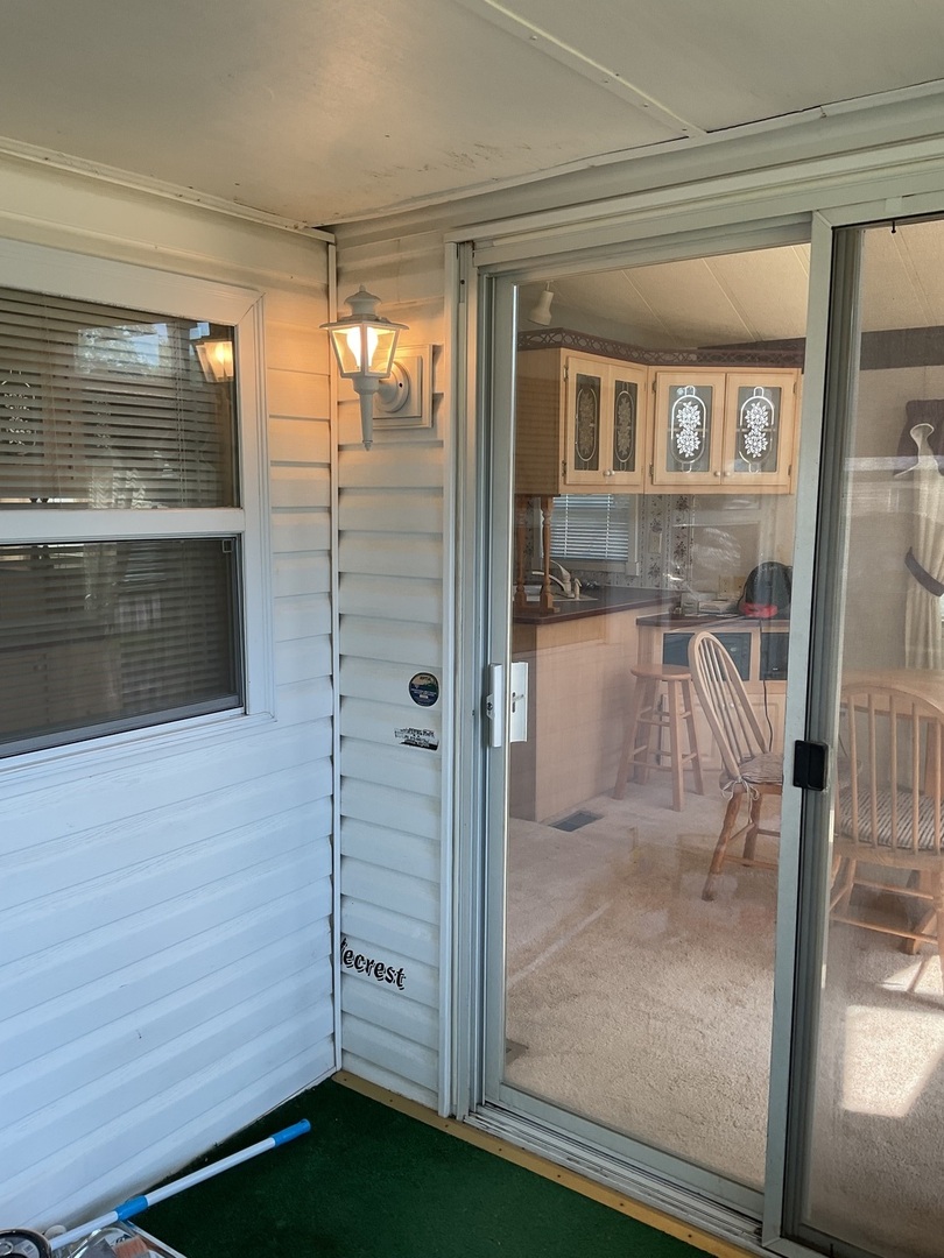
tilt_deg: -6.8
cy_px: 629
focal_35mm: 29
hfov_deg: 48.2
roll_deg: +0.5
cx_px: 472
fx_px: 1054
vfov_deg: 61.7
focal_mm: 3
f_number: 1.8
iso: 25
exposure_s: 1/120
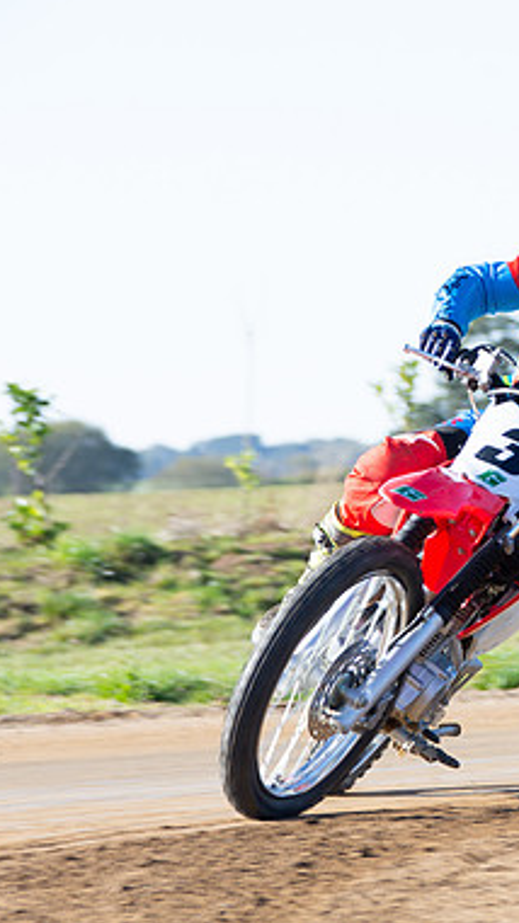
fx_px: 7911
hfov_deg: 3.8
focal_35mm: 323
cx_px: 536
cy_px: 459
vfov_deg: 6.7
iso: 200
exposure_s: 1/200
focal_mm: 135
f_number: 8
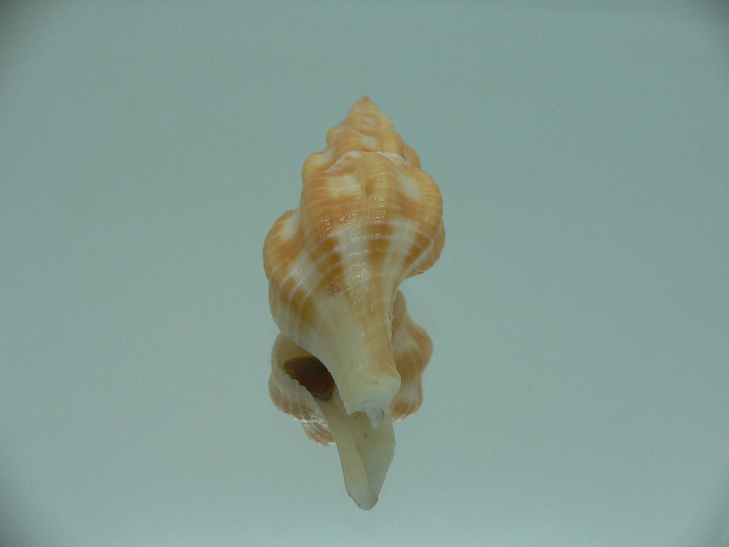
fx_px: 737
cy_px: 274
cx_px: 364
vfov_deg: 40.7
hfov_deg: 52.6
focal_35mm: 35
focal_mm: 4.6
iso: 80
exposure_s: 1/60
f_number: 2.8
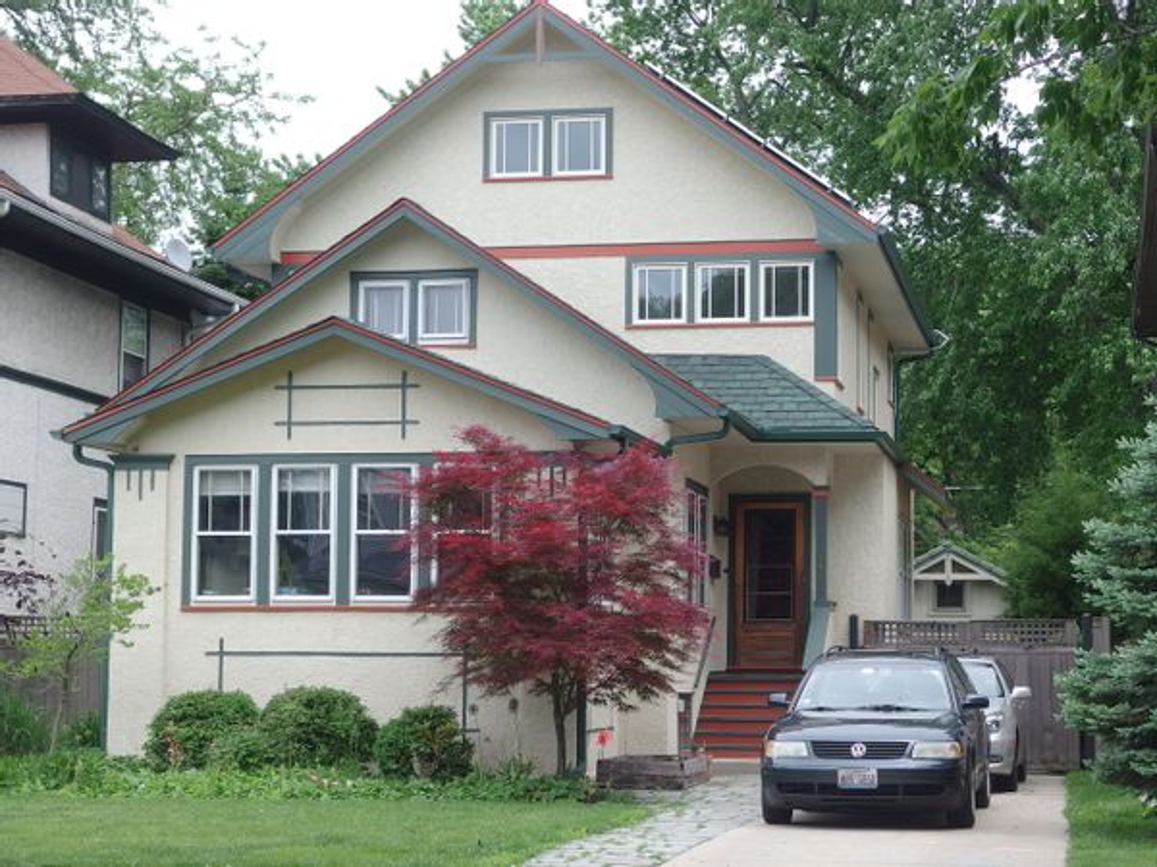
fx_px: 2607
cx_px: 578
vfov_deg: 18.9
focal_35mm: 78
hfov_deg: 25.0
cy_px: 434
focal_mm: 16.7
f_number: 3.2
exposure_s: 1/400
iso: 100
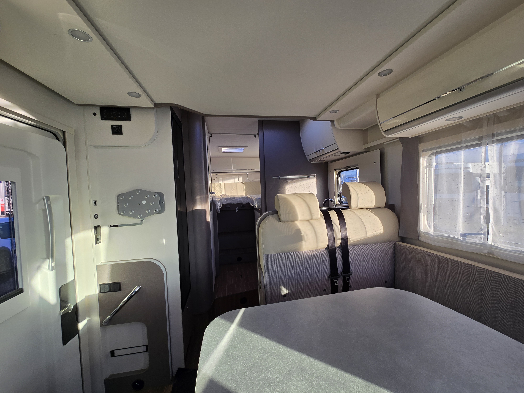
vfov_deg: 89.9
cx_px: 262
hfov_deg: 106.2
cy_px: 196
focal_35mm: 13
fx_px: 197
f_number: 2.2
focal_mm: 2.2
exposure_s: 1/180
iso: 50
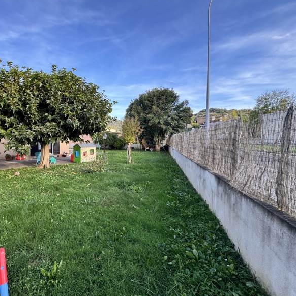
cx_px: 93
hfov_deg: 80.5
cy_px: 146
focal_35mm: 17
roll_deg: +0.5
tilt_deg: -2.5
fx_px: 164
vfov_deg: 84.0
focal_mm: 2.22
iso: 40
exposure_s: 1/114
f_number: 2.2
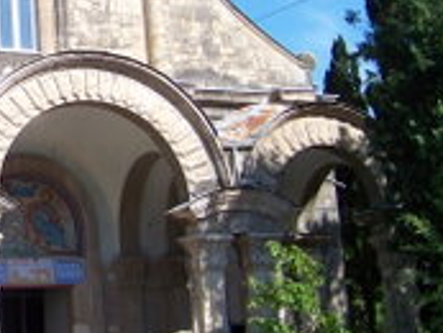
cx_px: -36
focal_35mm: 83
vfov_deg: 17.7
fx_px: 1063
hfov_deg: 22.3
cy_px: 95
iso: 64
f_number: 2.8
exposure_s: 1/800
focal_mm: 5.85
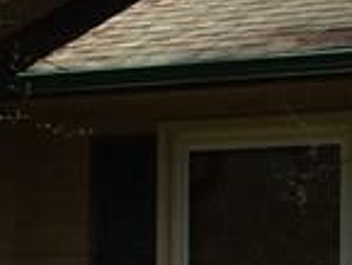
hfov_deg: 9.3
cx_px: -218
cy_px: 260
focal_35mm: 205
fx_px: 2086
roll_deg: -0.6
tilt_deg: +0.7
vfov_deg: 7.2
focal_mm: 4.15
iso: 32
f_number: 2.2
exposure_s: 1/1325
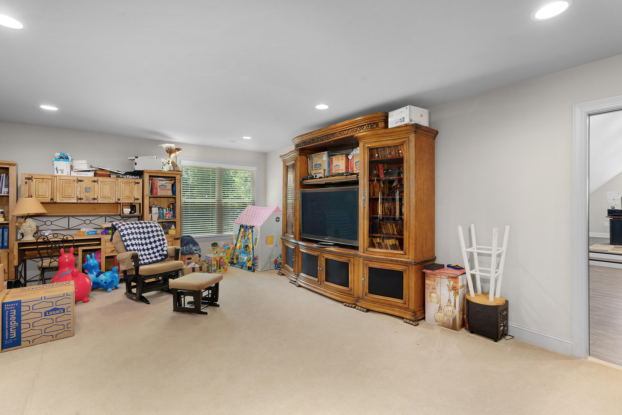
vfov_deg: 73.8
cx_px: 311
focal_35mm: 16
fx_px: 276
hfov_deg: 96.7
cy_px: 208
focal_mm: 16
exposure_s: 2
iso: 250
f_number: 8
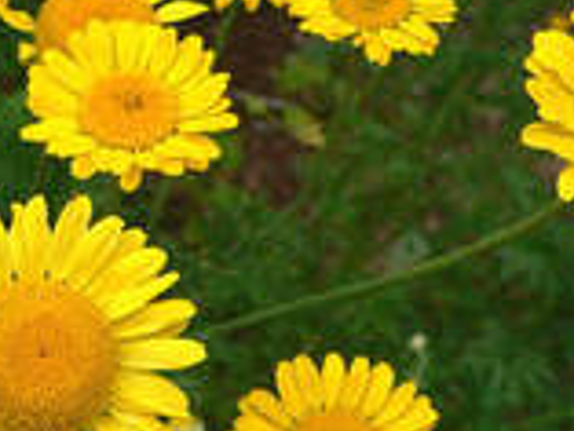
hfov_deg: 18.8
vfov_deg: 14.6
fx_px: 1676
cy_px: 318
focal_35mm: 101
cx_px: -40
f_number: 3.7
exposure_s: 1/200
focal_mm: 6
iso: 80
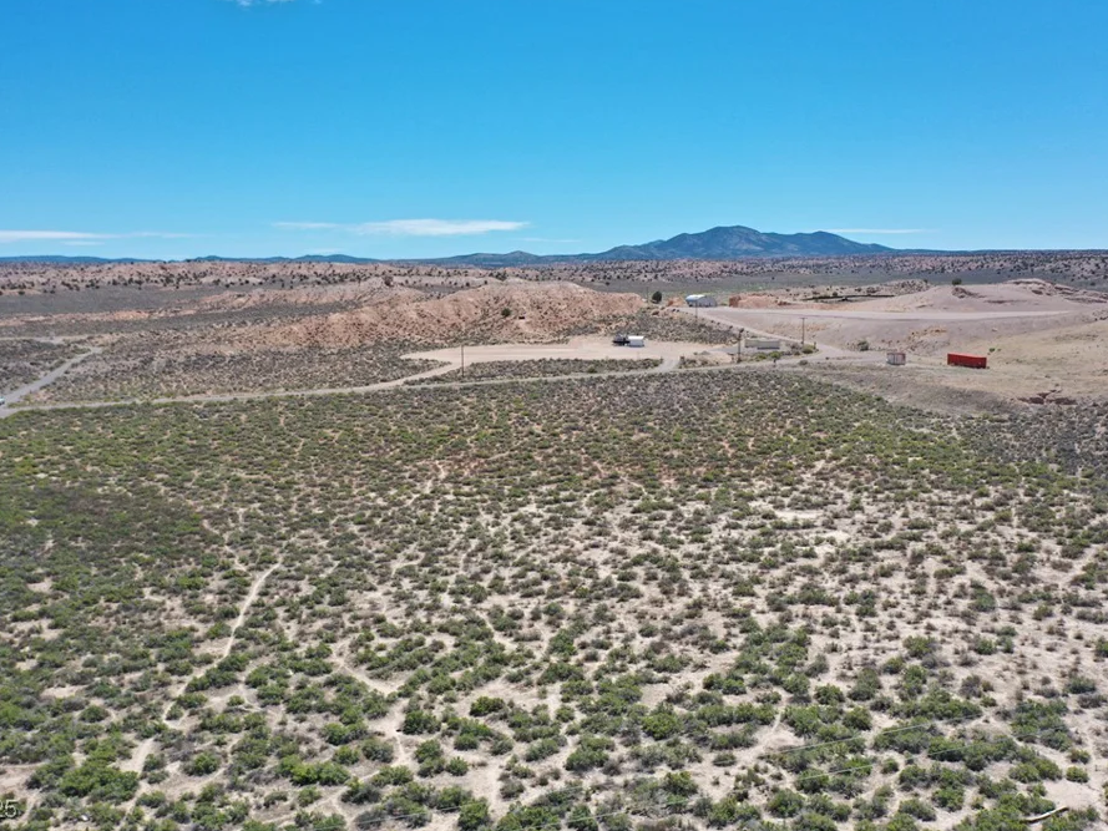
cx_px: 543
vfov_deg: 45.5
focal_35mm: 31
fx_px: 992
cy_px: 408
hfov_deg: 58.3
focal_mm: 10.26
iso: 100
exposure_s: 1/1600
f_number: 3.2
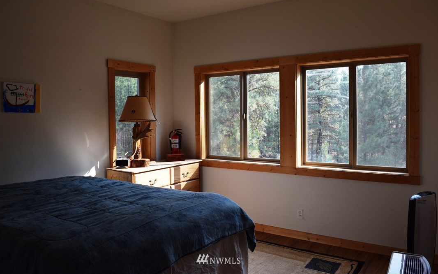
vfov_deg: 44.5
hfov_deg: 66.5
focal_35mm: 28
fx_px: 334
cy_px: 126
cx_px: 220
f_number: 7.1
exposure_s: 1/200
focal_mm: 18
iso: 400
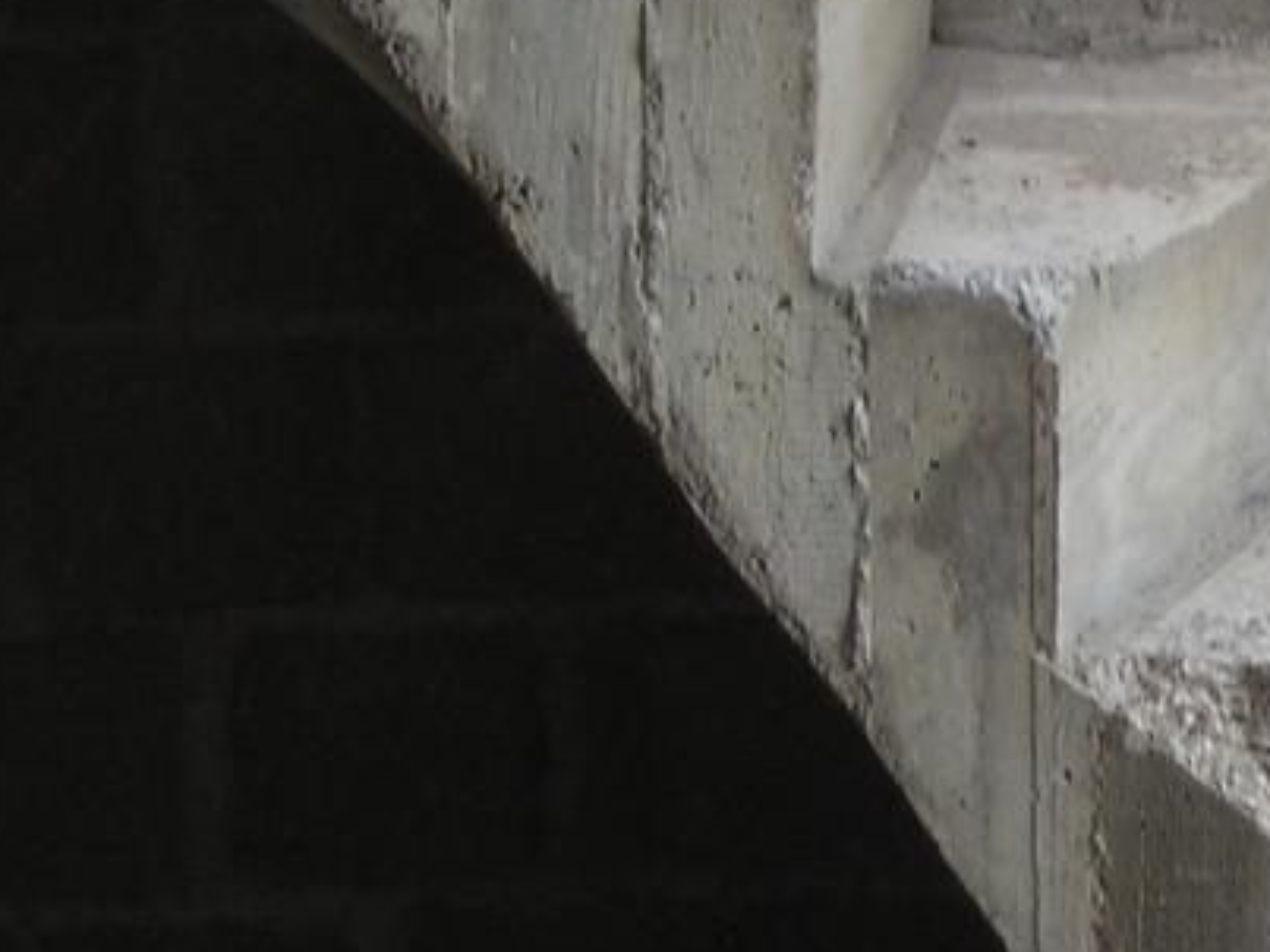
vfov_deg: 9.7
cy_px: 1188
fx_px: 5538
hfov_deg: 12.5
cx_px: 1821
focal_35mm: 151
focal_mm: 6.3
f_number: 3.2
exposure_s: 1/46.5
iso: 50
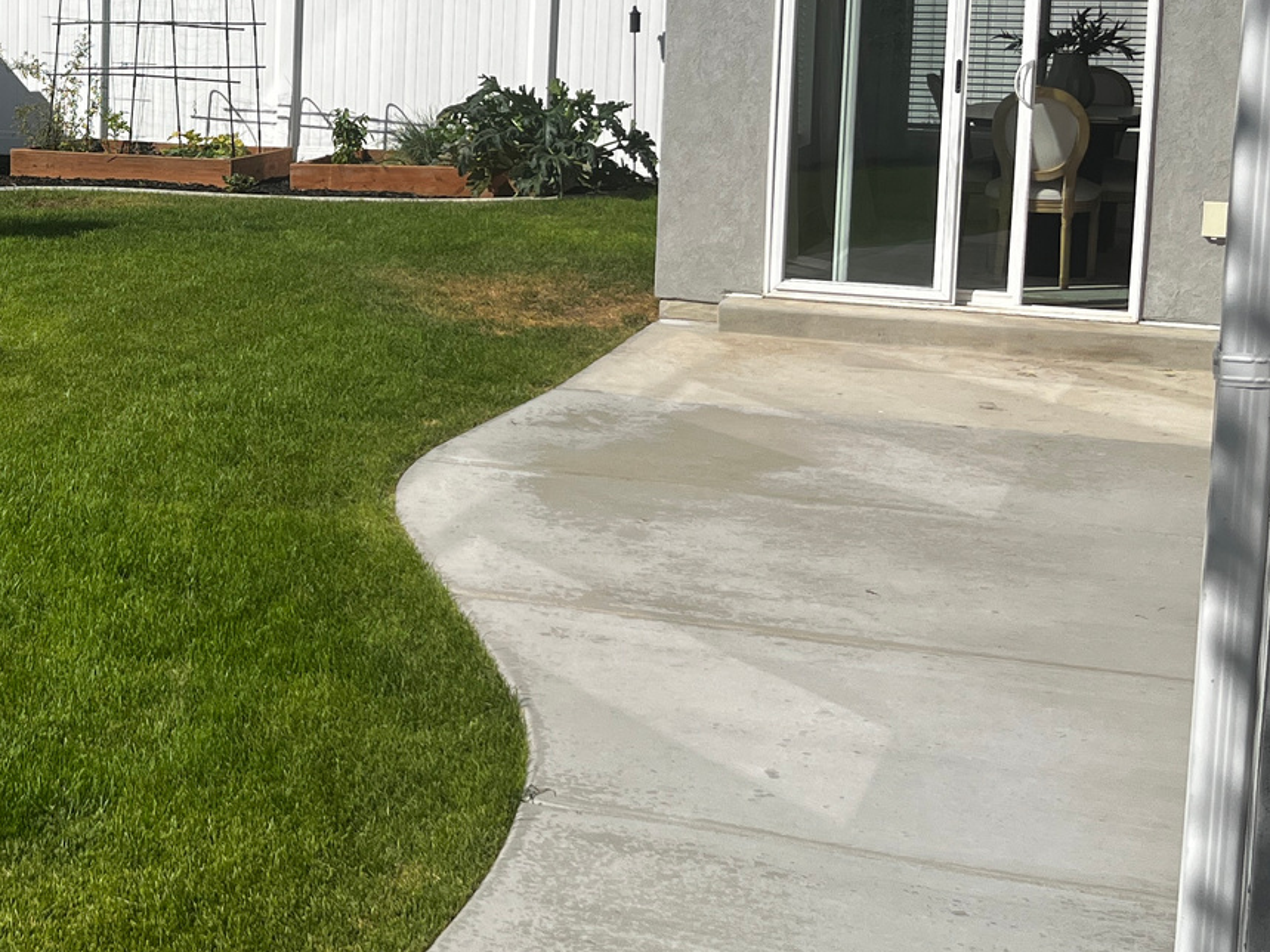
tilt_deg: -6.3
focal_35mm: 62
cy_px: 241
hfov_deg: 29.2
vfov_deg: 23.4
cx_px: 0
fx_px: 2274
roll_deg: +0.3
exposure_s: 1/5319
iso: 50
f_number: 1.6
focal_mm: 5.1
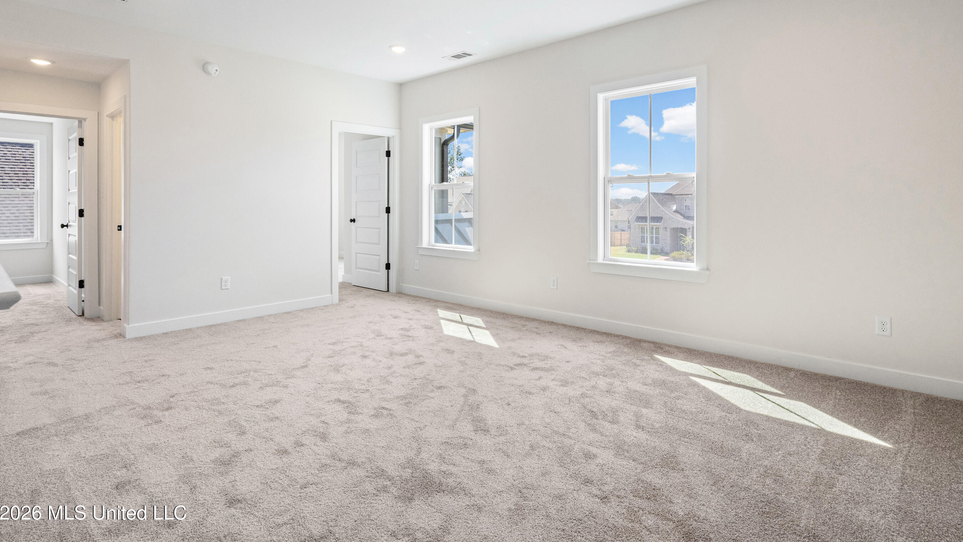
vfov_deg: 60.1
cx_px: 500
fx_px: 460
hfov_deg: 92.6
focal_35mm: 18
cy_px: 199
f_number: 9.5
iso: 800
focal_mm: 16
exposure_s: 1/90
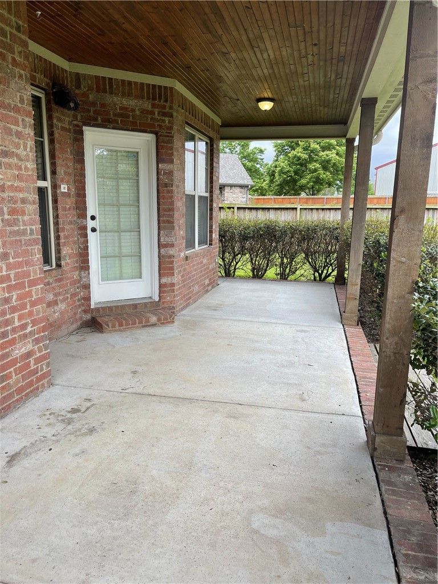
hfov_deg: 53.1
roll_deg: -0.6
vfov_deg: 67.3
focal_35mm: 26
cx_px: 219
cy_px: 292
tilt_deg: -11.3
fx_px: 439
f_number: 1.6
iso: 32
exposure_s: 1/448
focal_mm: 5.1
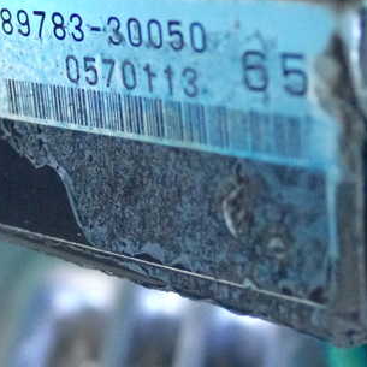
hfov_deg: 17.1
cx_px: 273
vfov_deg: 17.2
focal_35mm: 101
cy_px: 137
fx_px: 1211
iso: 3200
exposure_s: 1/125
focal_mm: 10.35
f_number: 3.5
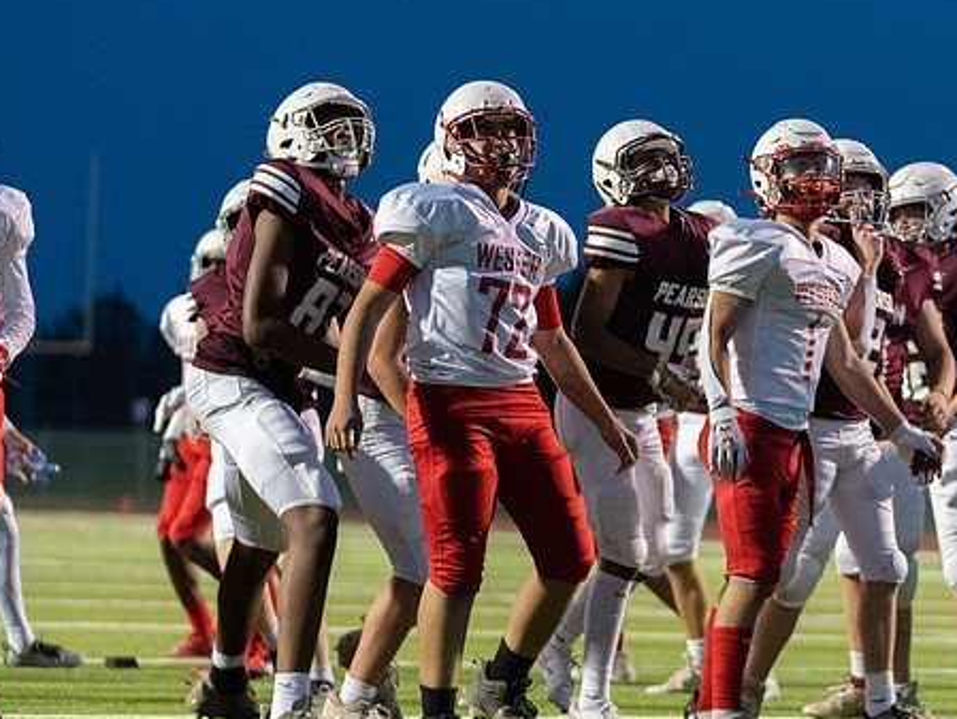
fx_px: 5199
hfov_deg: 10.5
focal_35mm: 188
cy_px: 262
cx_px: 638
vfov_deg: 7.9
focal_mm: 114
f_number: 2.8
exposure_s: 1/1000
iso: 8000
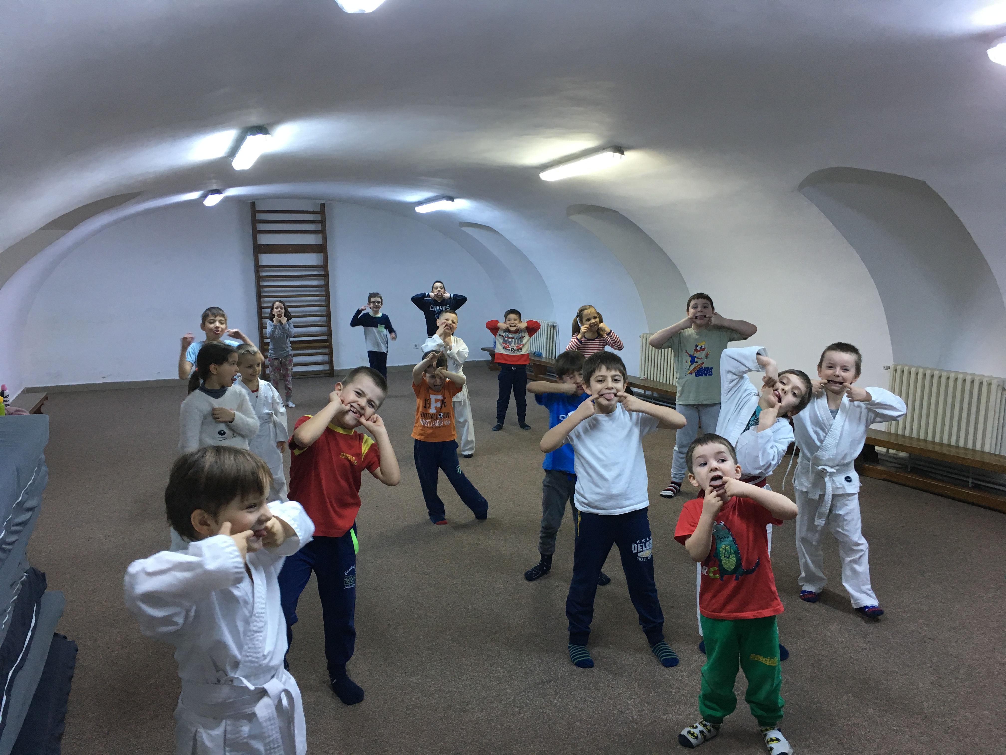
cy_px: 378
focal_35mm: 29
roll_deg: +0.8
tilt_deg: -7.2
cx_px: 503
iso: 100
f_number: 2.2
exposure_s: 1/33
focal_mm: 4.15
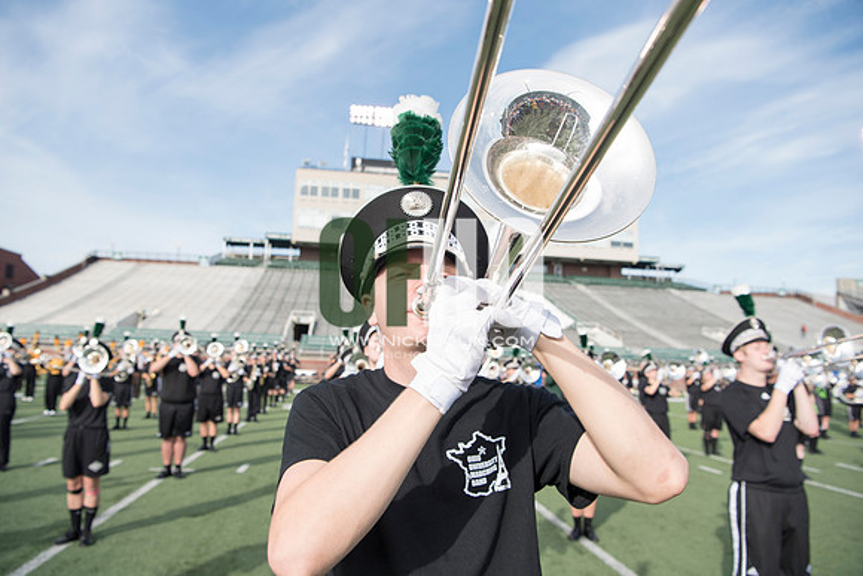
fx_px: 575
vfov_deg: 53.2
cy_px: 288
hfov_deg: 73.7
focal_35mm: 24
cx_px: 432
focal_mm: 24
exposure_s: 1/800
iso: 250
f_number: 5
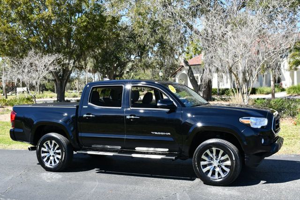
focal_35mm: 46
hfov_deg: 42.7
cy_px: 100
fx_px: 383
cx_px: 150
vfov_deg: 29.3
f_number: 7.1
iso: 200
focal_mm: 23
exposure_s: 1/250
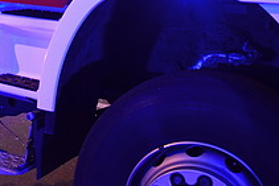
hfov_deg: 23.9
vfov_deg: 16.4
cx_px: -6
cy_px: -20
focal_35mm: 81
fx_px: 628
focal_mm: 24
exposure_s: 1/60
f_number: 3.5
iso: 4000
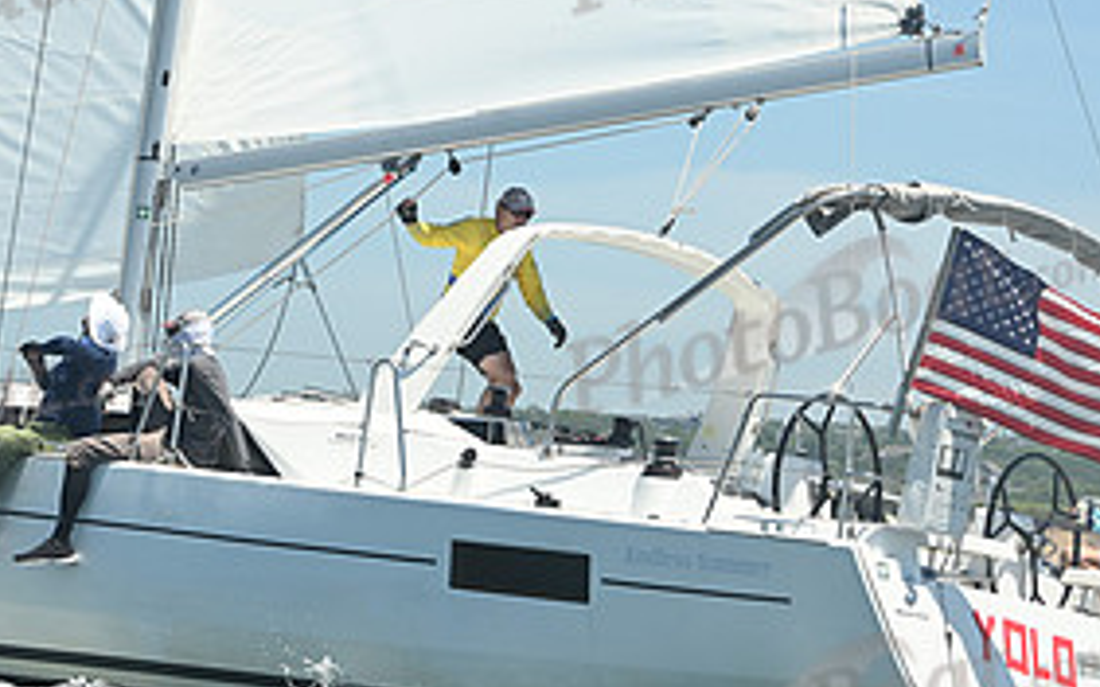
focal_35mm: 147
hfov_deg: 14.2
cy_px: 170
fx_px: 4405
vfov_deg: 8.9
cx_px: 367
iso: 320
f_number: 7.1
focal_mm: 70
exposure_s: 1/1000
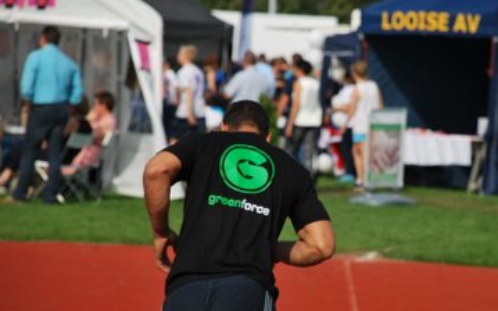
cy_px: 200
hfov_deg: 7.6
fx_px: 3753
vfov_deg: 4.7
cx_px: 302
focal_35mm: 277
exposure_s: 1/500
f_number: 5.6
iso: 100
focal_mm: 135
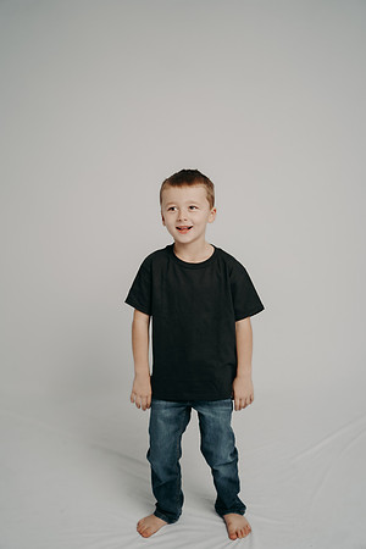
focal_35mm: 39
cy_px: 274
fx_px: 595
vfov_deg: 49.6
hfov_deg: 34.2
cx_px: 183
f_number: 2.2
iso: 100
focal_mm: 39
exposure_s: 1/200
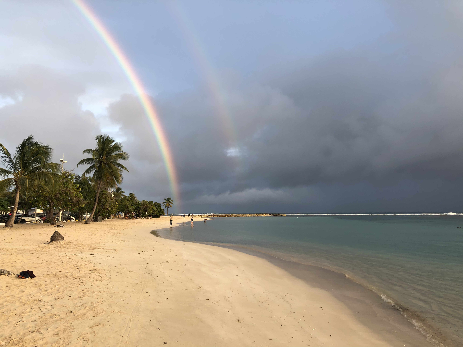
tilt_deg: +6.0
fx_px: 375
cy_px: 174
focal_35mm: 28
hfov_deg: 63.4
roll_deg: +1.2
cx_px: 232
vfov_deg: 49.7
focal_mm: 4
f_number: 1.8
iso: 20
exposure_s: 1/343
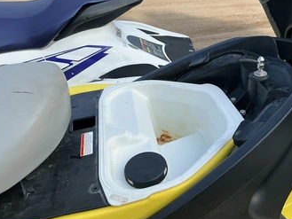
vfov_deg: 41.8
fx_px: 287
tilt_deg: -33.4
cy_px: 107
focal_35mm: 34
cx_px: 168
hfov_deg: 53.7
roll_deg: -0.8
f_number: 1.8
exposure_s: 1/997
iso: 25
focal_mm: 3
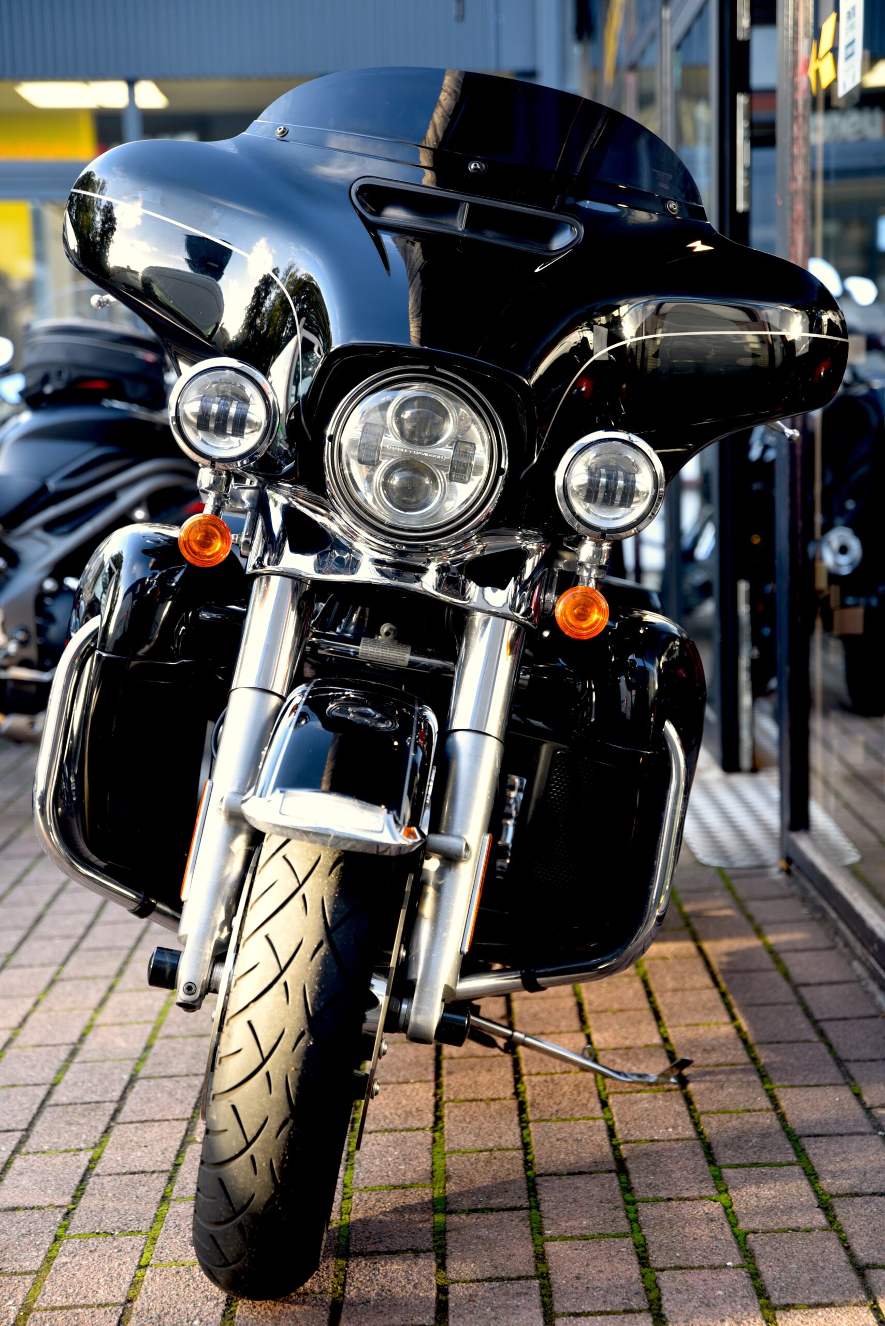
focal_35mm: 70
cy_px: 663
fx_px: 2579
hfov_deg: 19.5
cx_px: 442
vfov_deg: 28.8
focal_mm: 70
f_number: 3.5
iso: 200
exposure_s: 1/60
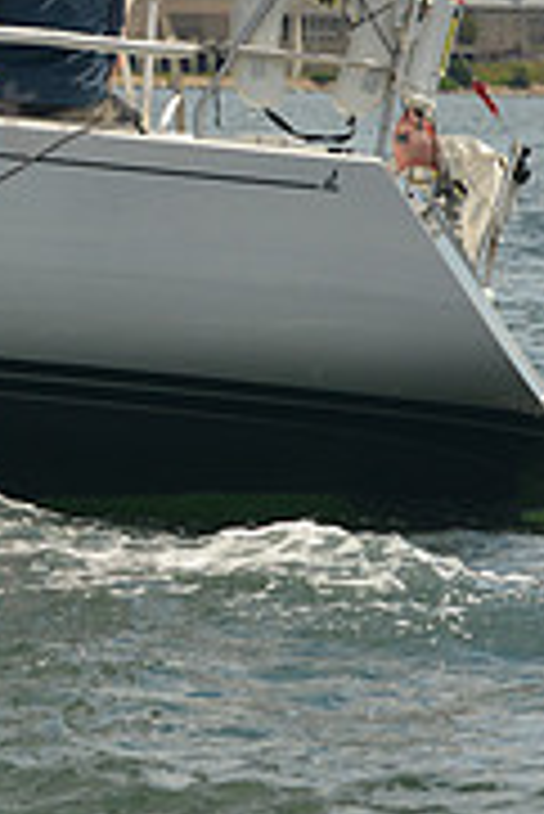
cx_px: -706
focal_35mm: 295
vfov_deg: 7.0
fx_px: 6673
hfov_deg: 4.6
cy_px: -2
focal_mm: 92
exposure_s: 1/800
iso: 400
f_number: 7.1
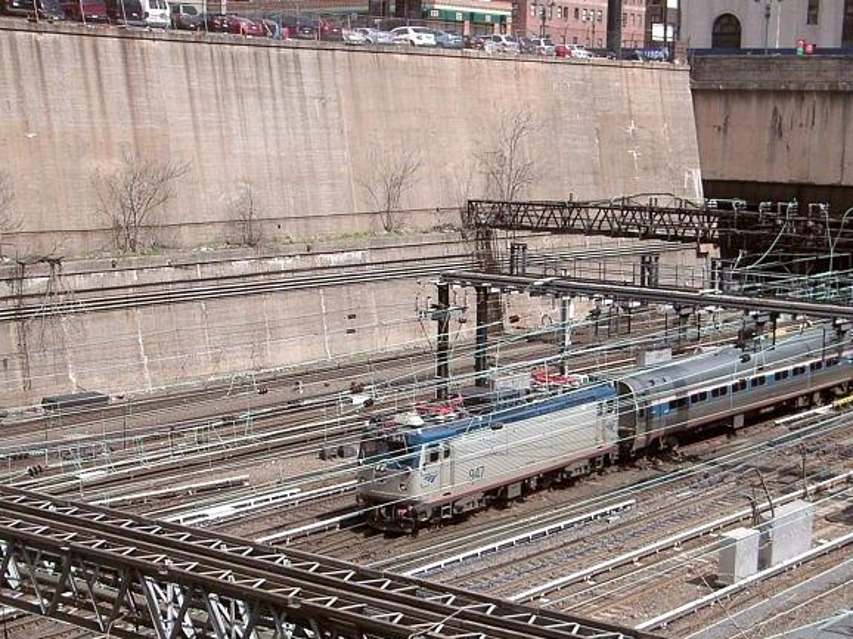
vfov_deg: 22.2
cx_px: 495
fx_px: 1626
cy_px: 401
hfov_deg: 29.4
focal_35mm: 66
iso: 50
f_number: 3.6
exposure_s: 1/350
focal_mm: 8.6
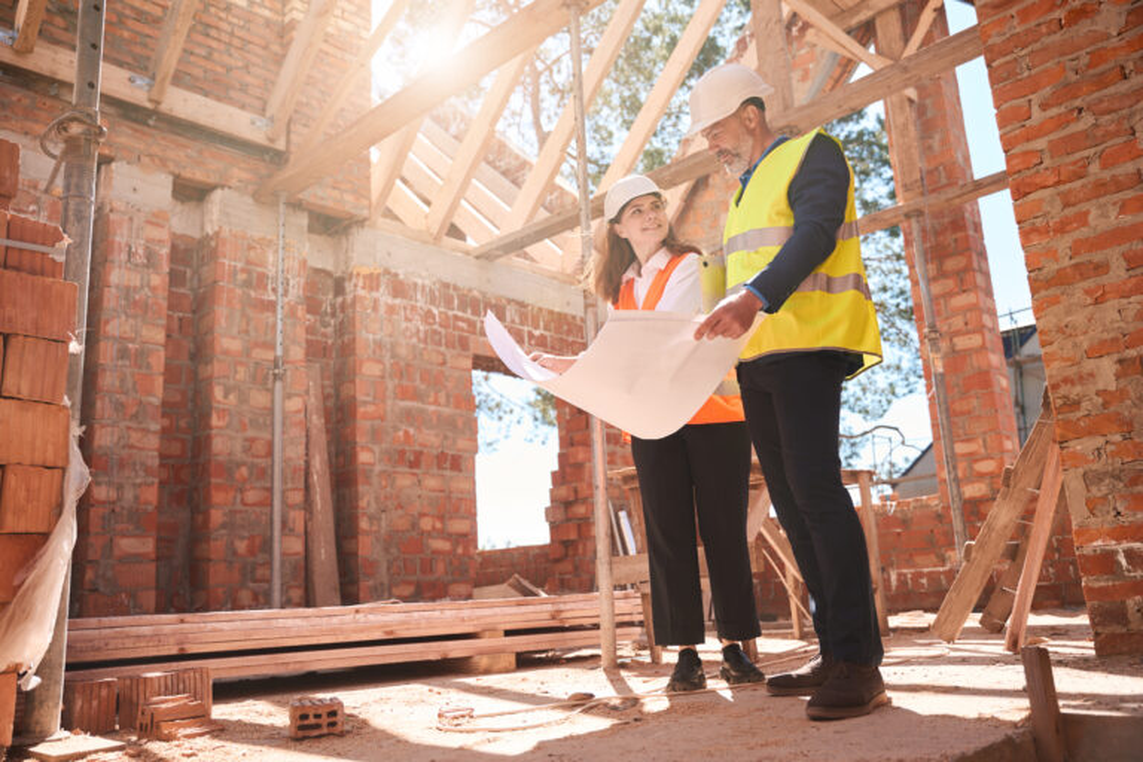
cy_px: 381
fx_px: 956
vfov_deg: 43.5
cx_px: 572
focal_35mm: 30
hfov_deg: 61.8
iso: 100
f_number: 3.2
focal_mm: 30.1
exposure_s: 1/320
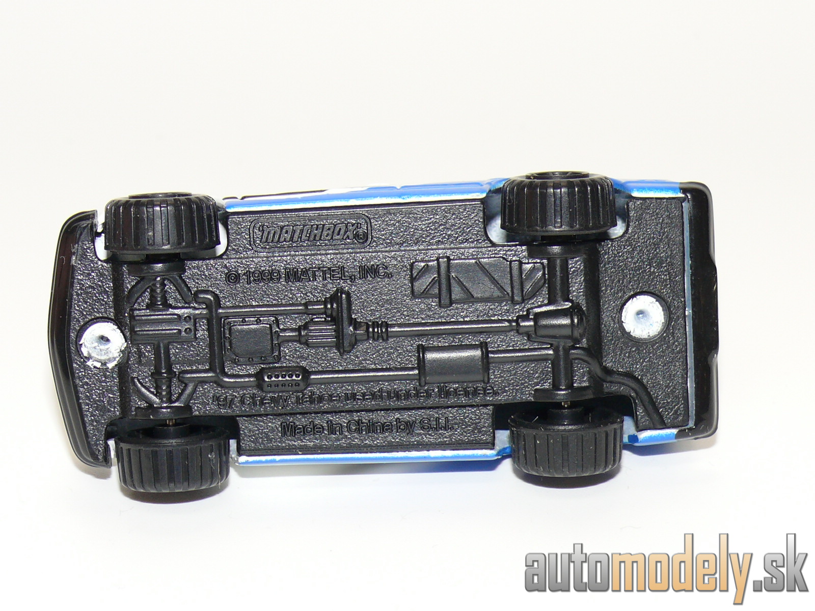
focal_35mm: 110
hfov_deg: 17.9
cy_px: 306
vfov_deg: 13.5
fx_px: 2590
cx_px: 408
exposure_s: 1/30
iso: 100
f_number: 4
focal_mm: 14
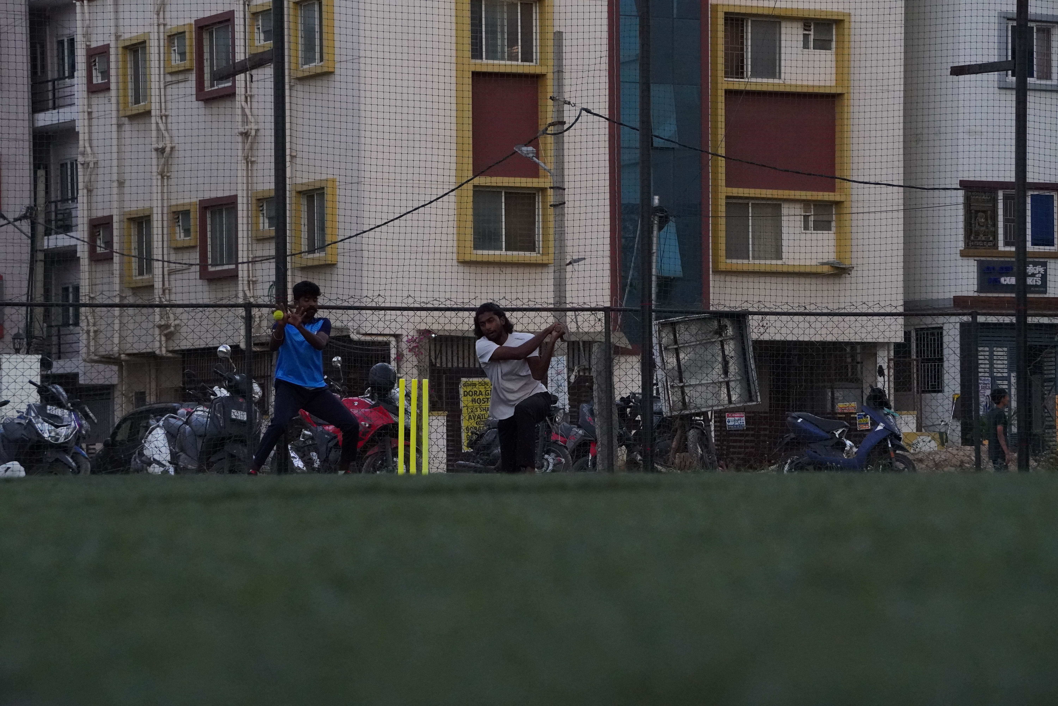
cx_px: 529
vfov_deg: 11.0
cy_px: 353
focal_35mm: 124
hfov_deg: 16.5
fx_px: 3659
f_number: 7.1
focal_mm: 83
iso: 4000
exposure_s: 1/1000
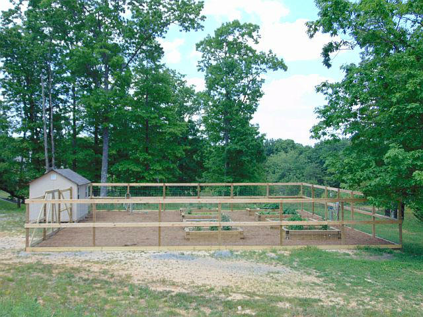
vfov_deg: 36.8
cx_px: 212
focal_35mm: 39
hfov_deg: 47.9
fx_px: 477
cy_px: 158
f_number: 3.3
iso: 80
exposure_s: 1/320
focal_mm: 6.9
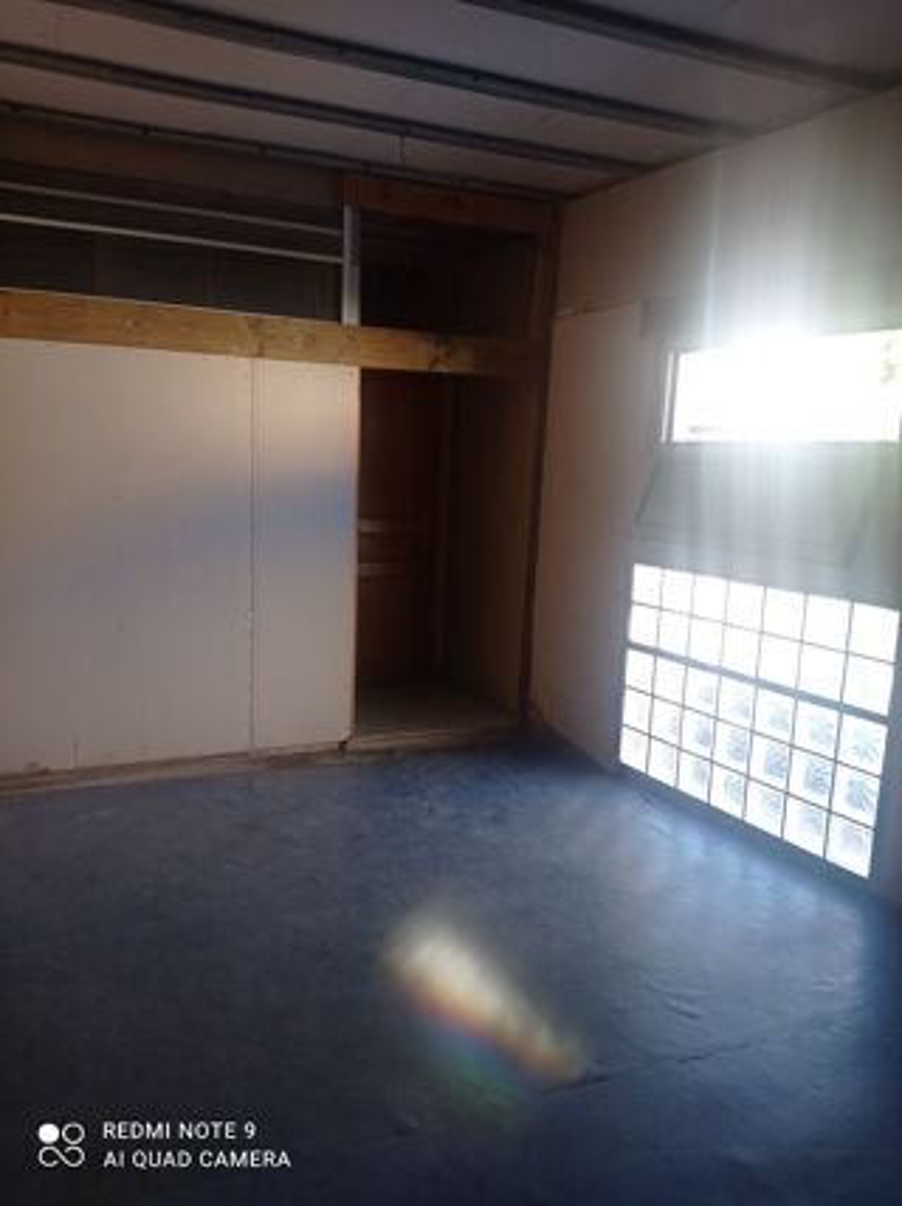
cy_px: 603
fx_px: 975
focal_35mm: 28
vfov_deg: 63.5
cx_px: 451
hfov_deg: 49.7
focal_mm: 4.74
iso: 128
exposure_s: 1/100
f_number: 1.79
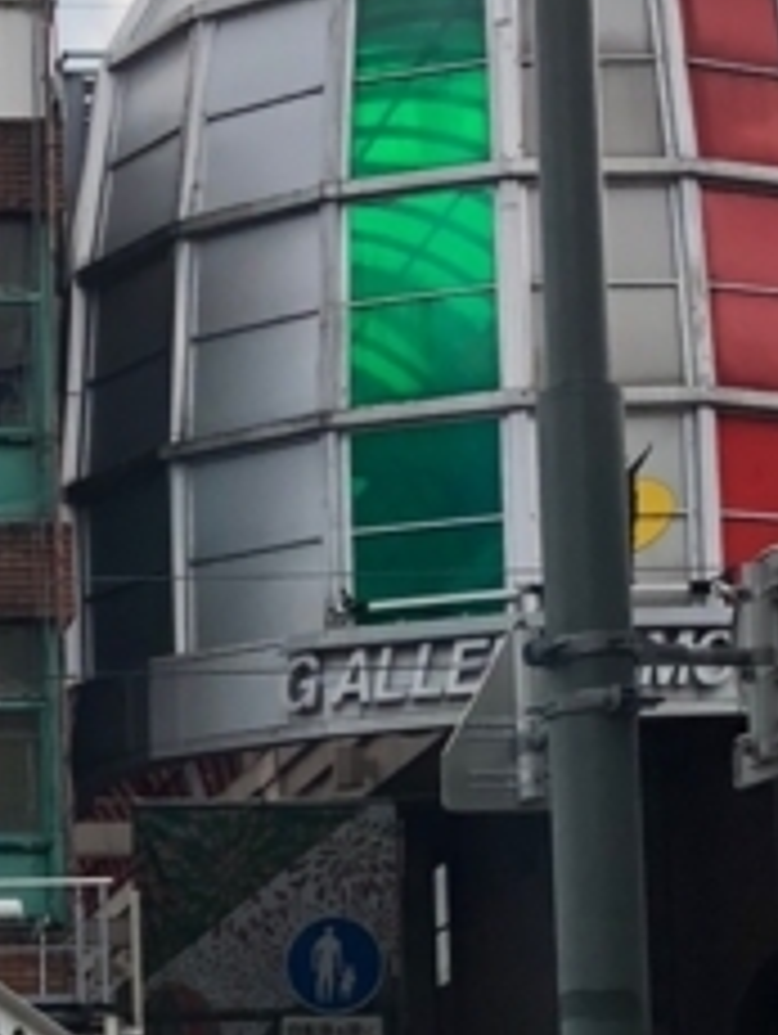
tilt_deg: +4.6
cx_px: -373
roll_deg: +1.1
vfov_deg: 14.9
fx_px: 3859
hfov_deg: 11.1
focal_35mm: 129
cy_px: 1152
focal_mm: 3.99
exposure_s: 1/813
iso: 20
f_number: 1.8
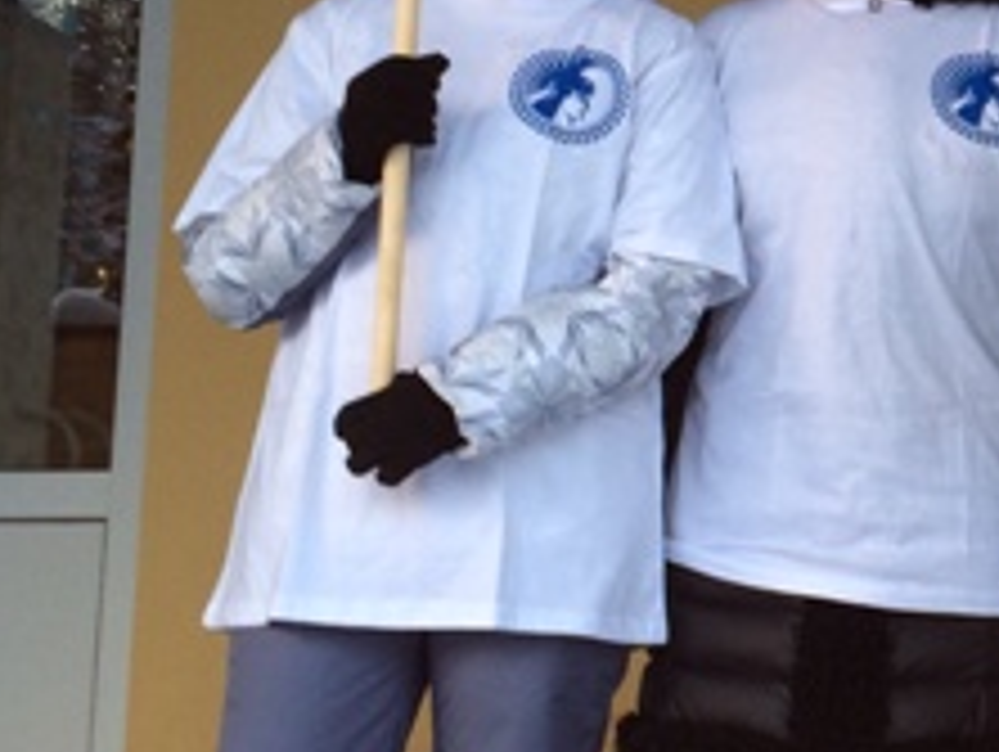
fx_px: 3120
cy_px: 158
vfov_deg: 13.7
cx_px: 1359
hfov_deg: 17.0
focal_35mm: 108
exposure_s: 1/40
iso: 32
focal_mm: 4.12
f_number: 2.2
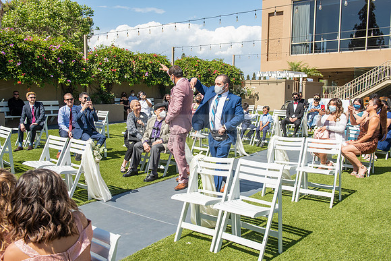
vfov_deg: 41.1
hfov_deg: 58.7
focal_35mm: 32
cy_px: 130
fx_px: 348
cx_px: 196
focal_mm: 32
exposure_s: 1/250
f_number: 9
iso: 100
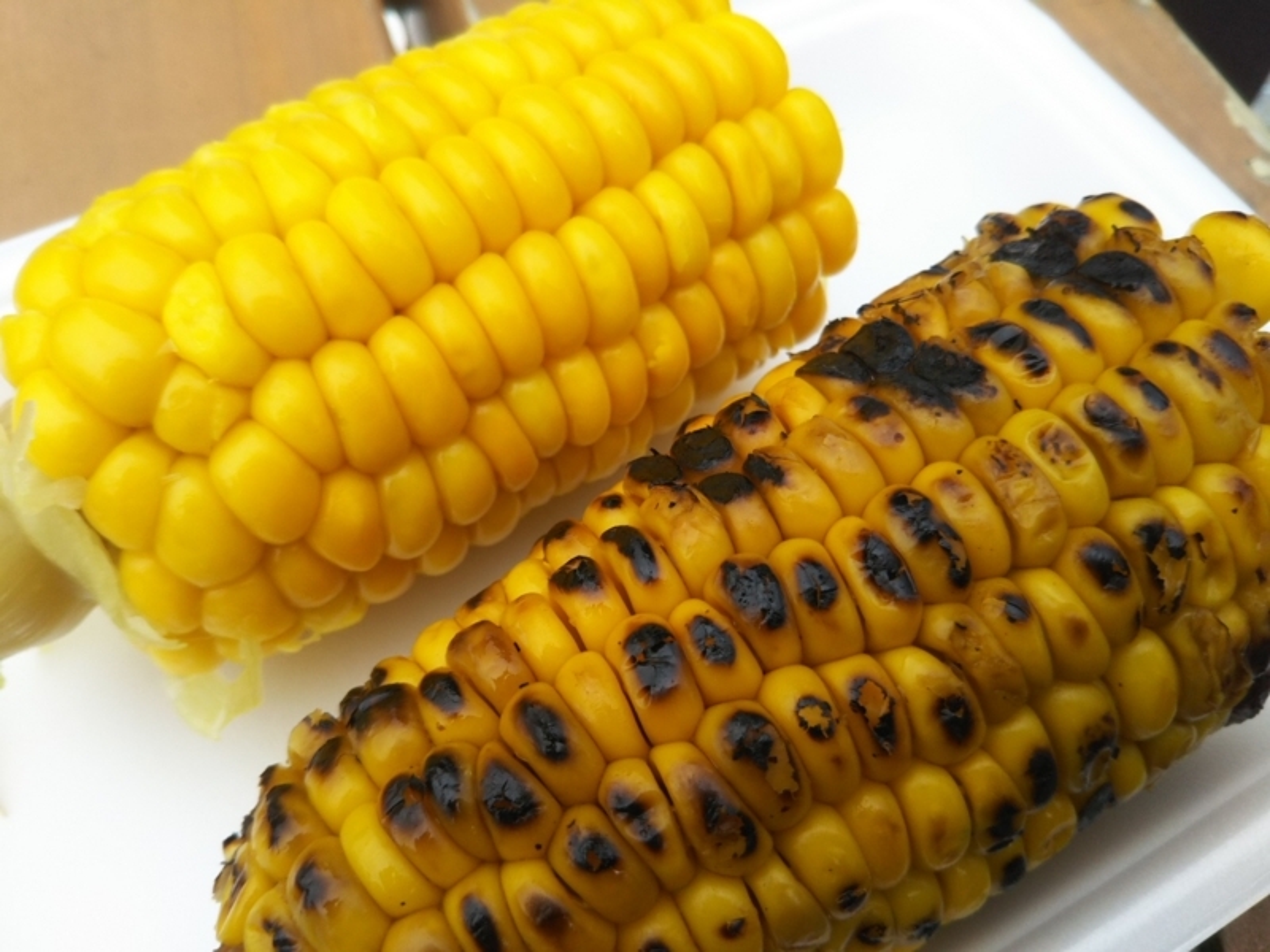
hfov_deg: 60.0
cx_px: 635
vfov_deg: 46.8
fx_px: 1101
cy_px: 476
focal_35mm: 30
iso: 25
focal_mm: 4
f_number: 2.2
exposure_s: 1/383
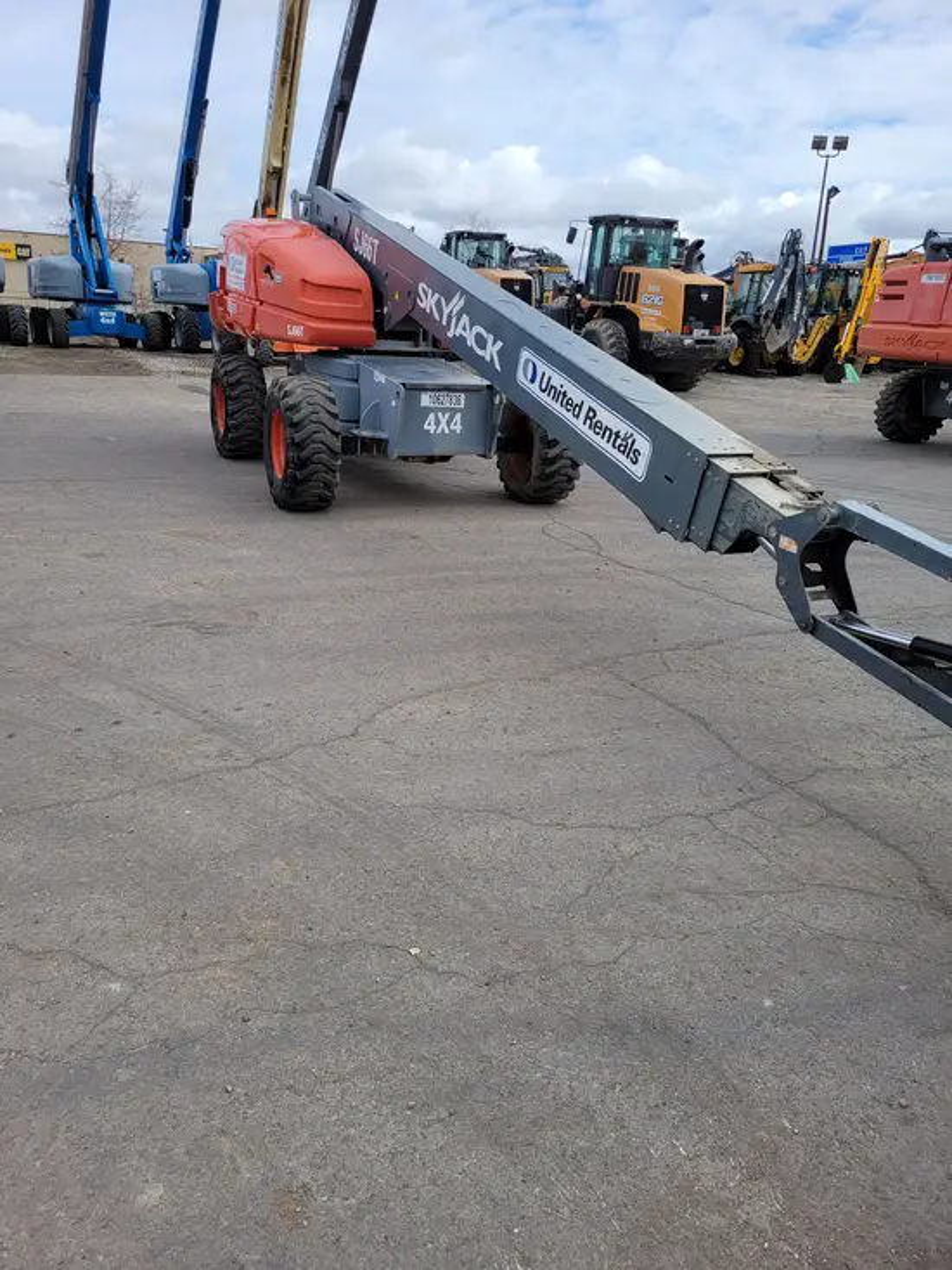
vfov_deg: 67.3
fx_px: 953
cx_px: 476
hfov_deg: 53.1
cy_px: 635
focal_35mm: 26
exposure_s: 1/1920
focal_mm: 5.4
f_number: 1.8
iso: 40
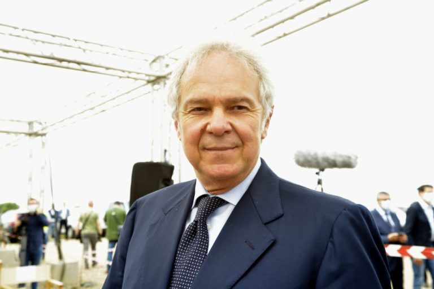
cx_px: 217
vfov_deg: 31.9
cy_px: 144
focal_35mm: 42
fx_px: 506
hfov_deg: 46.4
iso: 1250
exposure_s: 1/500
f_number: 7.1
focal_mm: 42
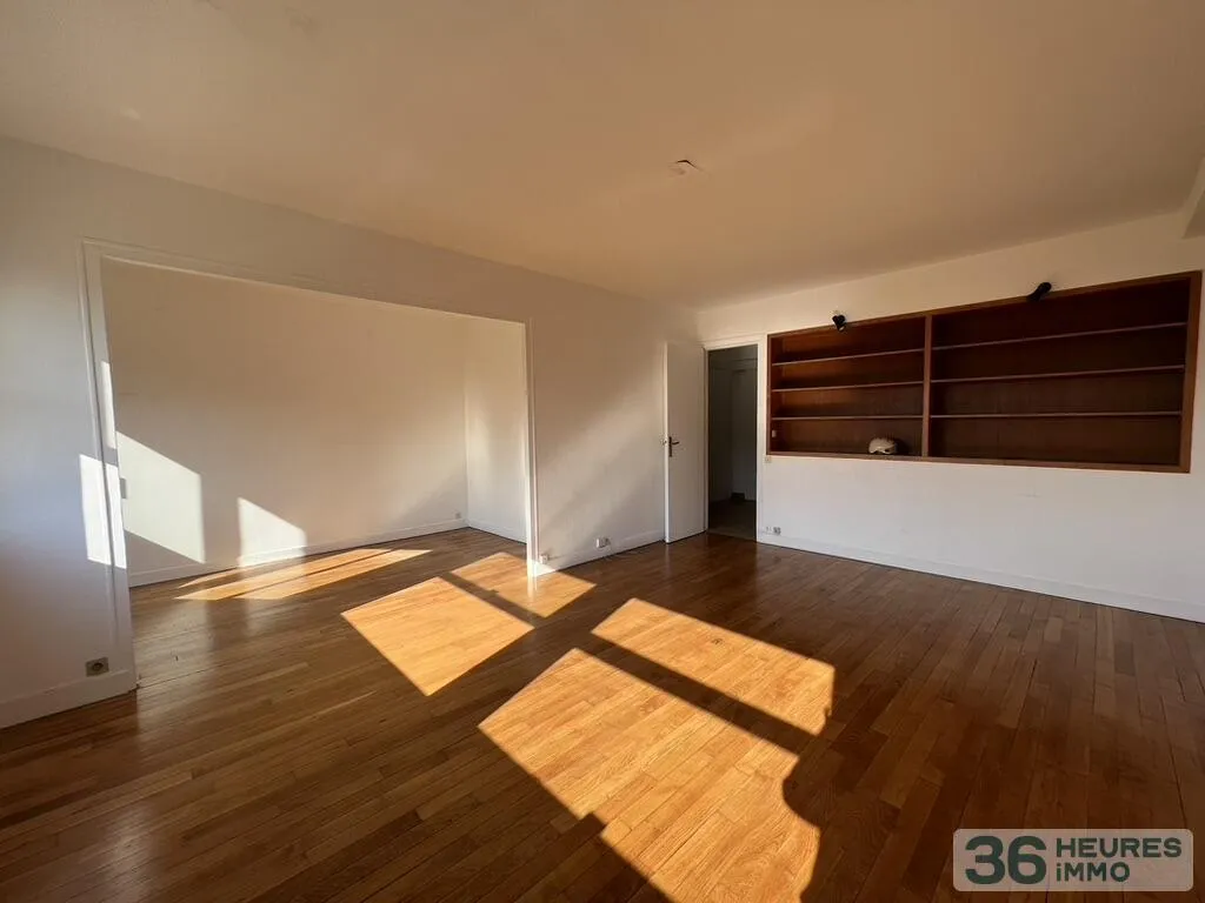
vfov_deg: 89.9
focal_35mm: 13
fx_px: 453
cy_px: 452
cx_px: 602
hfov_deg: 106.2
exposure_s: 1/399
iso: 32
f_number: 1.8
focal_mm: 1.57
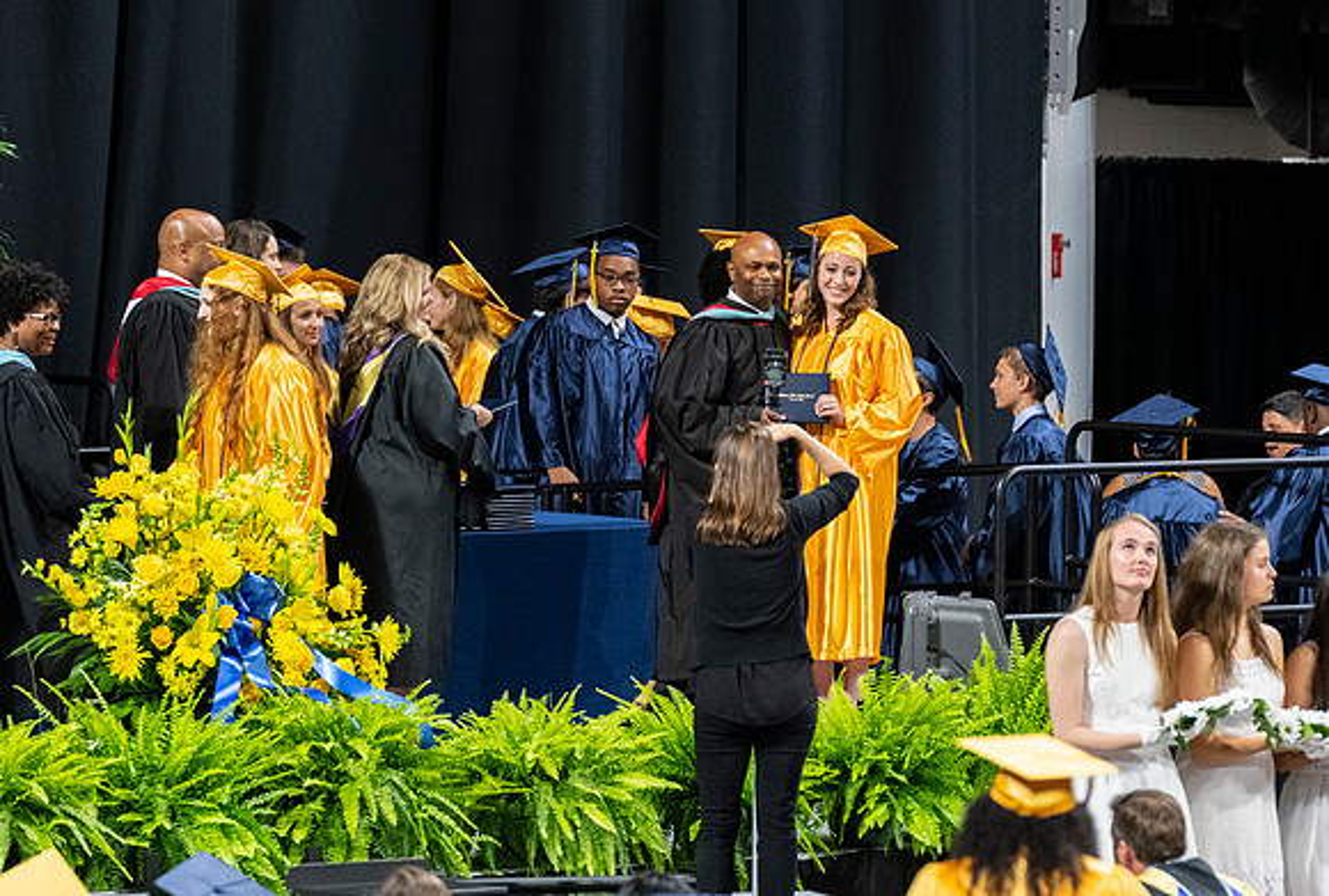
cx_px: 831
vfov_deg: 4.1
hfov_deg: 6.1
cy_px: 455
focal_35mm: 337
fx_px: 12496
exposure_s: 1/200
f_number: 4
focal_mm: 190
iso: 2000
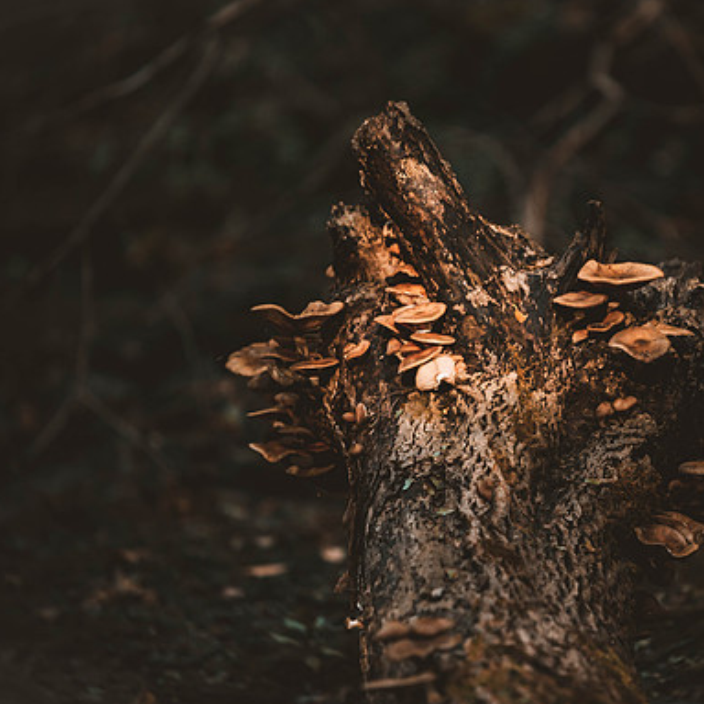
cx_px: 493
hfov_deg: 6.8
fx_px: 5913
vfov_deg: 6.8
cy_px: 353
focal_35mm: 257
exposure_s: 1/400
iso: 1000
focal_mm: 200
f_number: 2.8
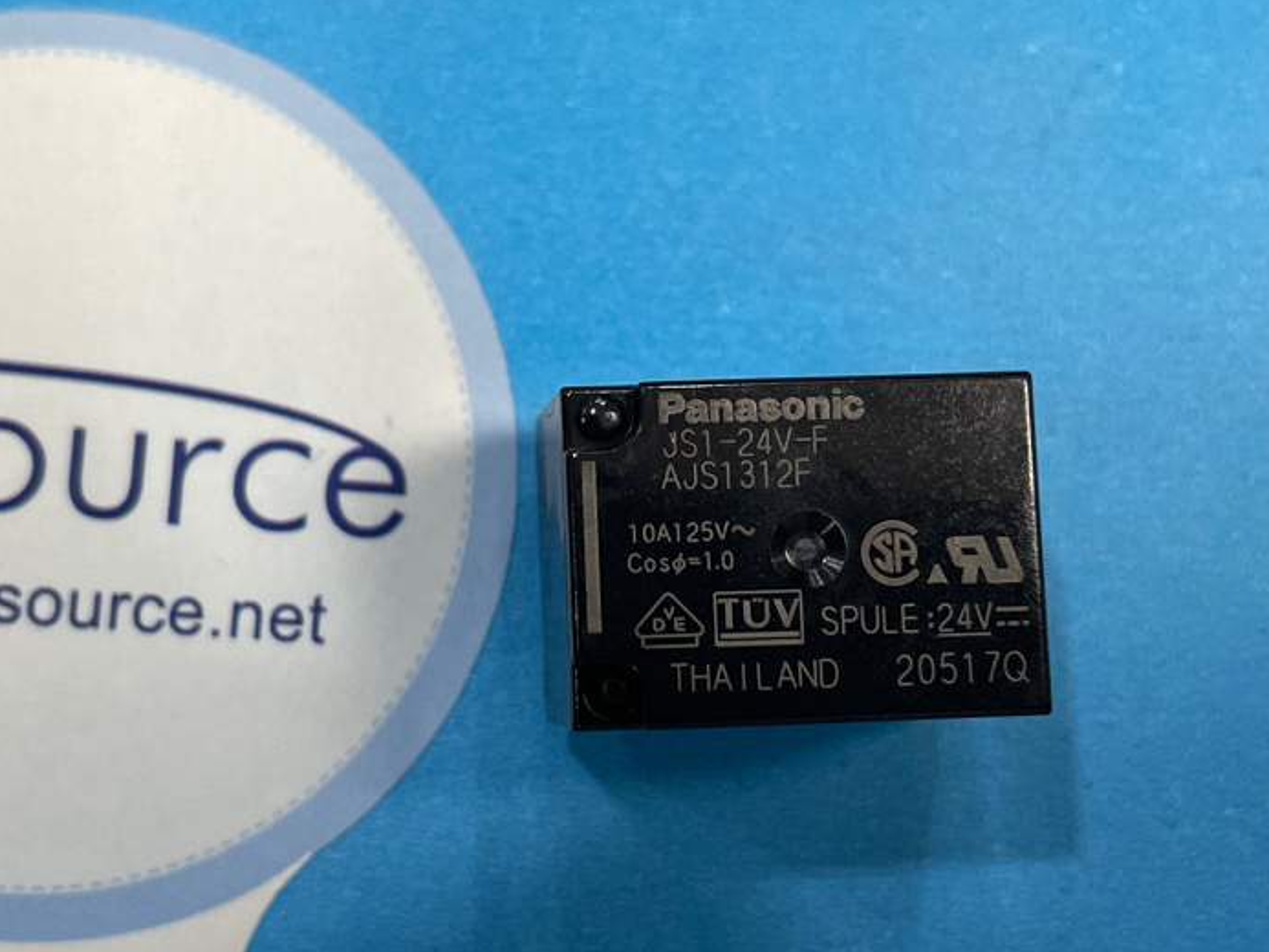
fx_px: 1980
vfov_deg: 27.0
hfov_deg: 35.5
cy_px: 452
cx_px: 580
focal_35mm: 54
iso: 125
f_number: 1.6
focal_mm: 4.2
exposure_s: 1/100
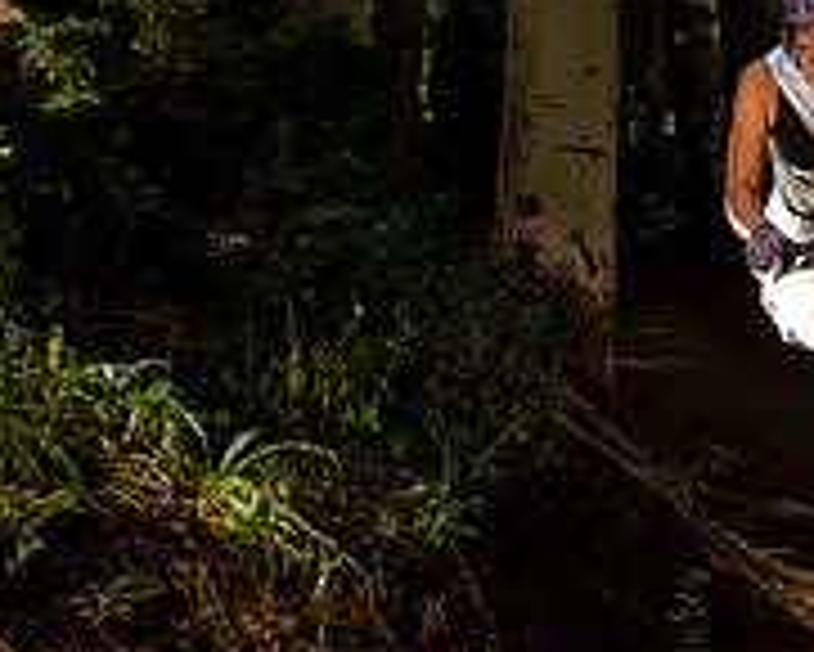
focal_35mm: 105
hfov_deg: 18.2
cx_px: 510
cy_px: 126
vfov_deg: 14.6
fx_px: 2531
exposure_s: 1/400
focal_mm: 28
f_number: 11
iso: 500
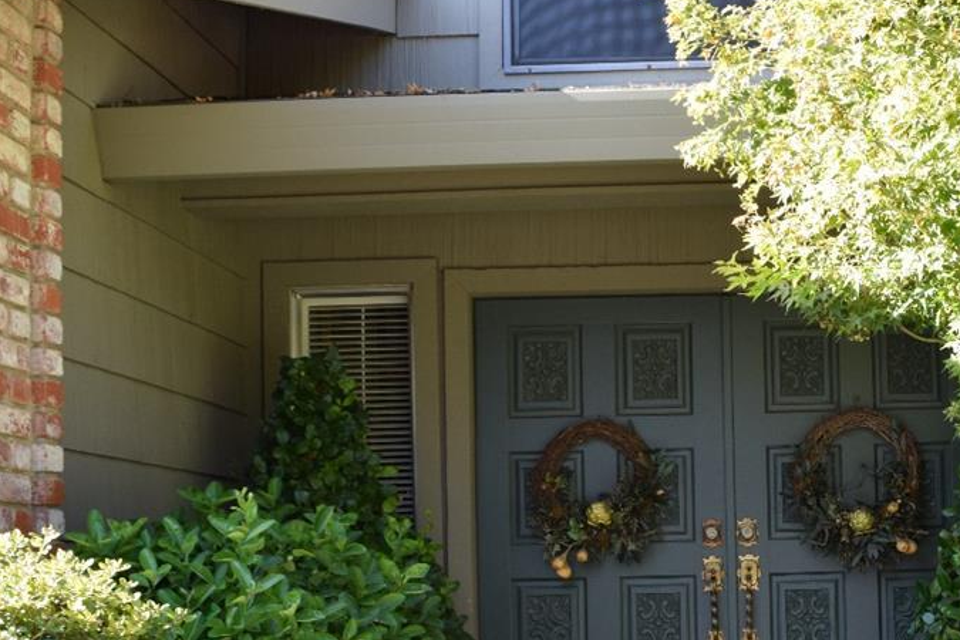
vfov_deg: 22.1
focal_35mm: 60
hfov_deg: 31.8
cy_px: 580
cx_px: 859
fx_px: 1600
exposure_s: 1/200
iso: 400
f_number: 7.1
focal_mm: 18
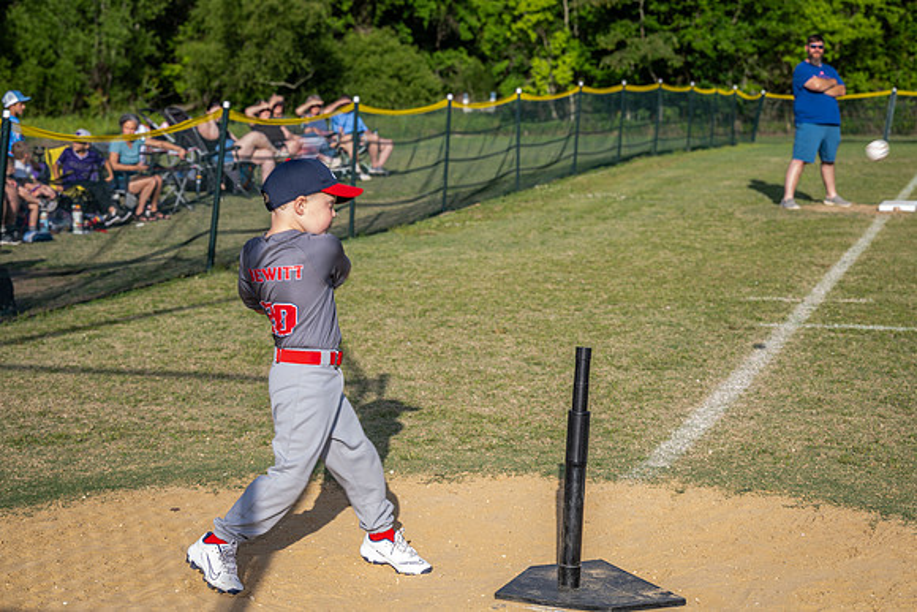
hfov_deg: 27.3
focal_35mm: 74
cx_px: 458
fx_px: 1885
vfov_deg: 18.4
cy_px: 306
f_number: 5.6
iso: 100
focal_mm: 74
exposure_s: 1/200
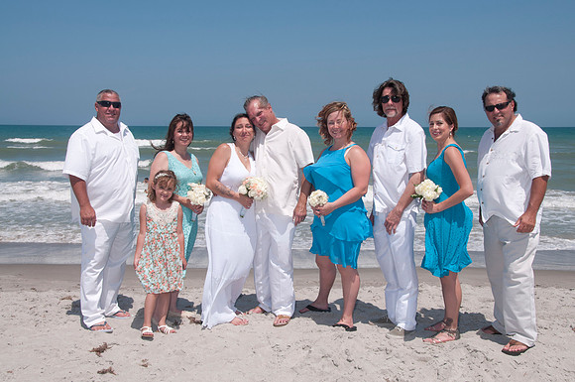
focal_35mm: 42
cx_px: 288
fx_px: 670
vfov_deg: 31.8
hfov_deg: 46.5
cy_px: 191
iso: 100
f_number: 13
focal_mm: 28
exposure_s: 1/250
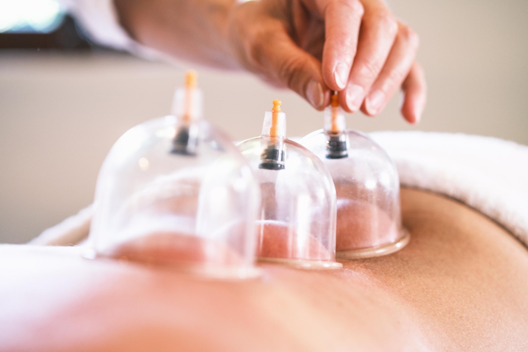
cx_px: 264
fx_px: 1100
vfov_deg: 18.2
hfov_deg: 27.0
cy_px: 176
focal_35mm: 75
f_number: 2.5
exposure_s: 1/125
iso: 640
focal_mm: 50
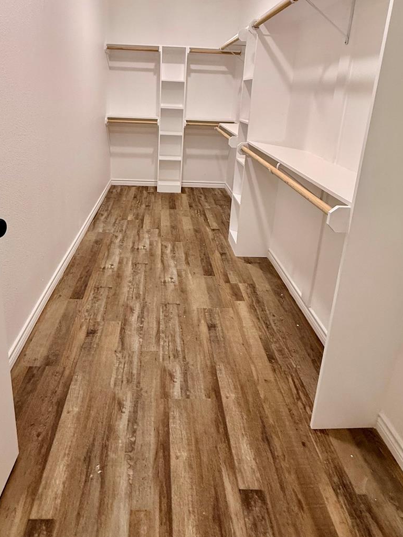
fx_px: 326
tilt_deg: -15.6
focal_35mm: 21
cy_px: 175
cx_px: 174
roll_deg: -2.8
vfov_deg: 76.3
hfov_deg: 63.2
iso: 200
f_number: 2.2
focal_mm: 2.22
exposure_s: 1/120
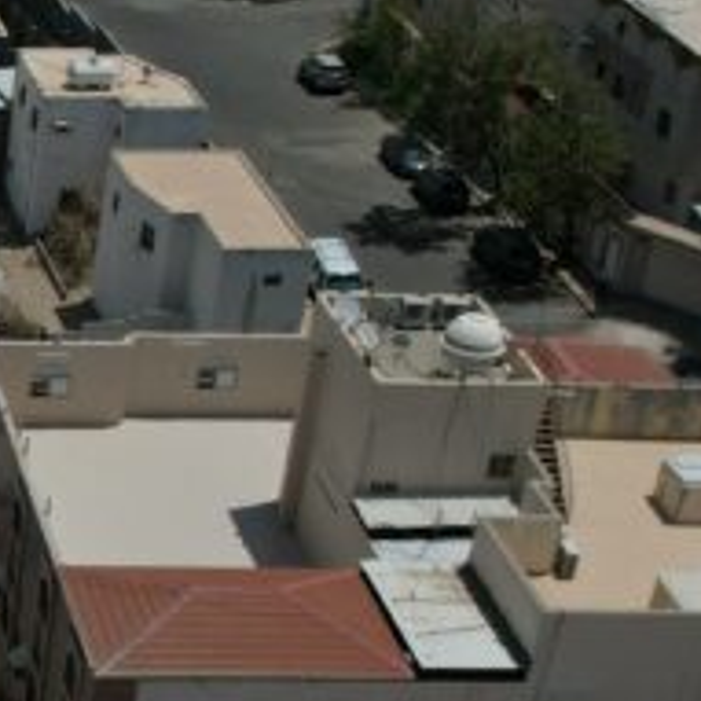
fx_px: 2291
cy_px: 604
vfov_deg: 17.2
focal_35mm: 100
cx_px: -521
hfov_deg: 15.3
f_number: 2.8
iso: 110
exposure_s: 1/8000
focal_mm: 8.38
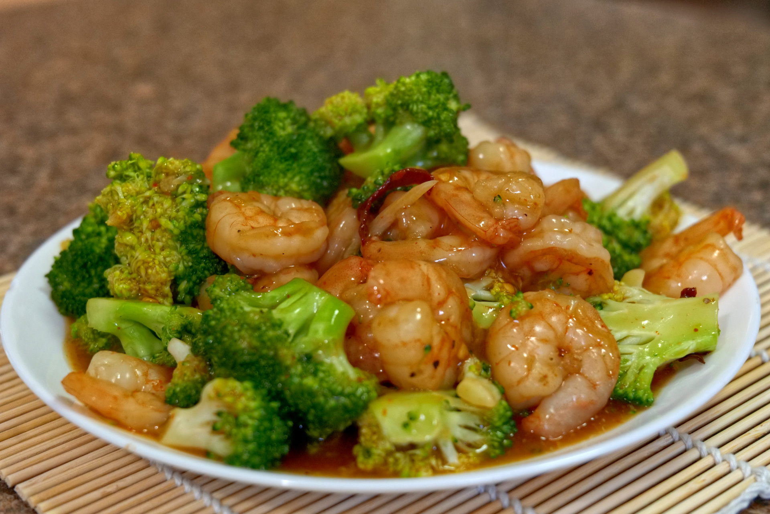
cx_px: 385
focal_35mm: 60
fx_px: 1283
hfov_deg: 33.4
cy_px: 257
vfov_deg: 22.6
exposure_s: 1/60
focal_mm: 60
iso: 6400
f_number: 7.1
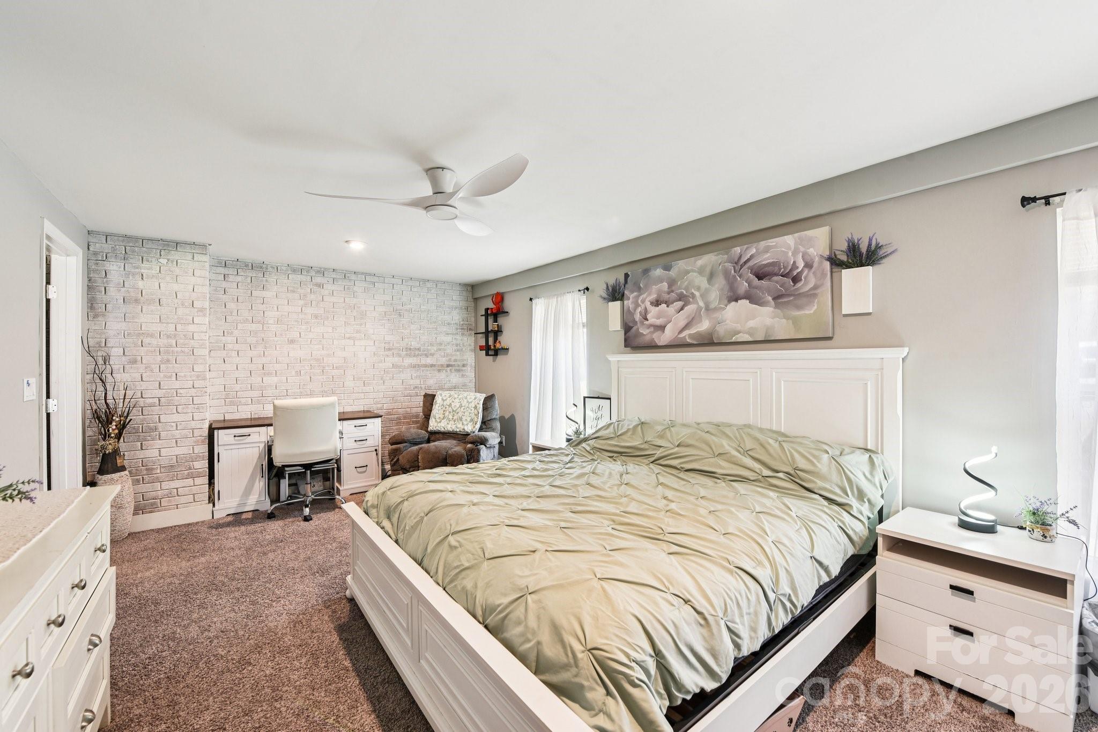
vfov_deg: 81.2
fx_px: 427
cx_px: 549
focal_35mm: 14
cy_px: 366
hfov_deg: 104.3
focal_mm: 14
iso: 200
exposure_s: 1/8
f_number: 8
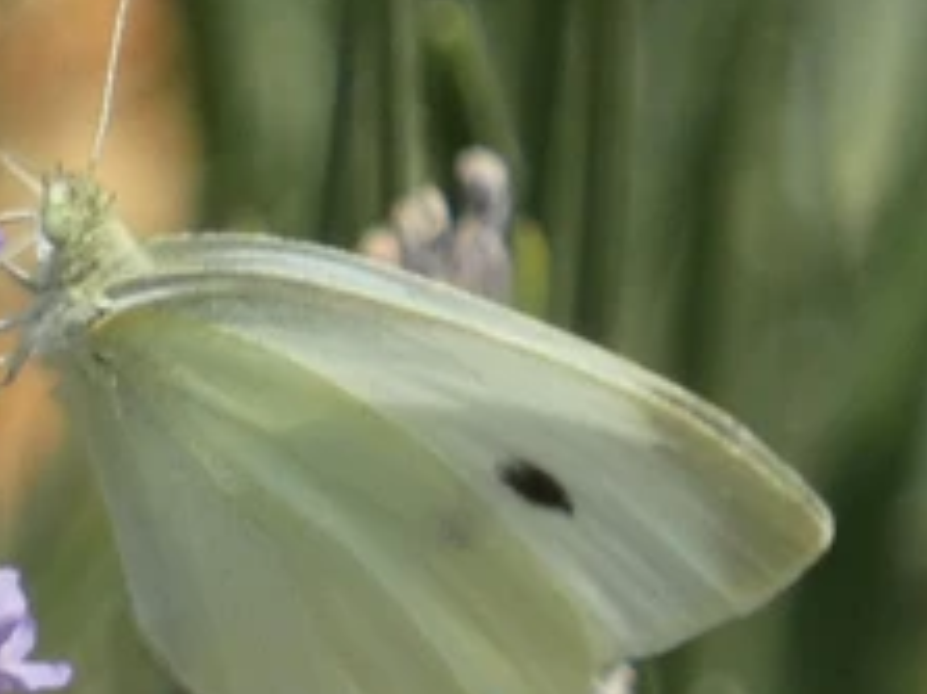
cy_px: 519
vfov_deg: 1.0
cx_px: 204
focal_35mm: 1522
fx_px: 40737
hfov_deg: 1.3
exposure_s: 1/250
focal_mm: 95.2
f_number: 5.6
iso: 160
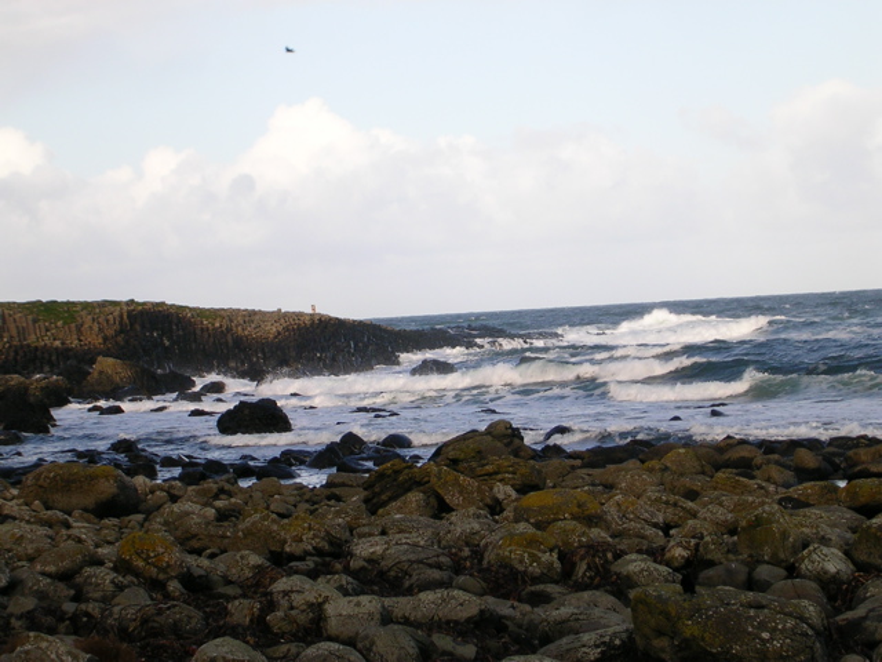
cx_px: 441
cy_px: 331
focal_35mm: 115
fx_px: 2930
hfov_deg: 17.1
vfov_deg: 12.9
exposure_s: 1/272
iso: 50
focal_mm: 17.4
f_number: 4.9
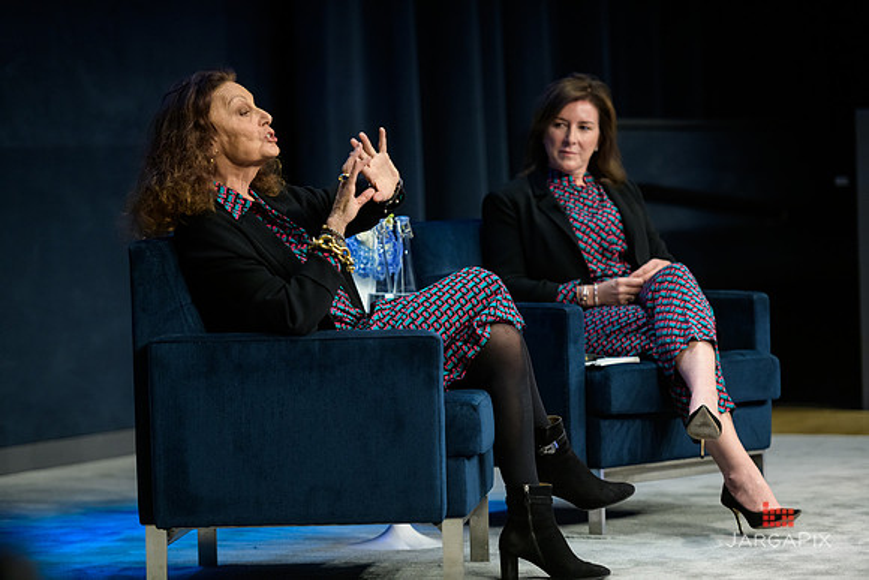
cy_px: 290
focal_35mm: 140
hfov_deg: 14.7
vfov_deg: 9.8
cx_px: 434
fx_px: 3380
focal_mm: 140
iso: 1000
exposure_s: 1/200
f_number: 3.2
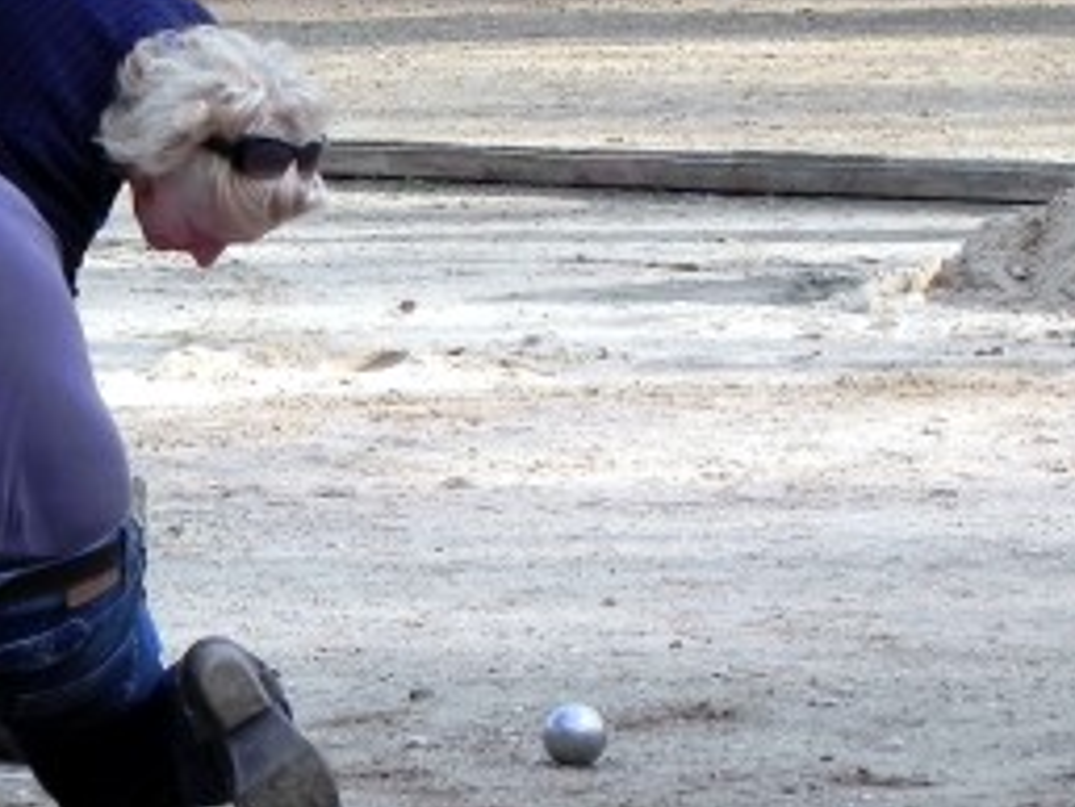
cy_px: 343
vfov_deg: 4.6
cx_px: -138
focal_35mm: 321
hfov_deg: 6.1
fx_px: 9973
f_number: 4.5
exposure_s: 1/180
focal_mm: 23
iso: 160
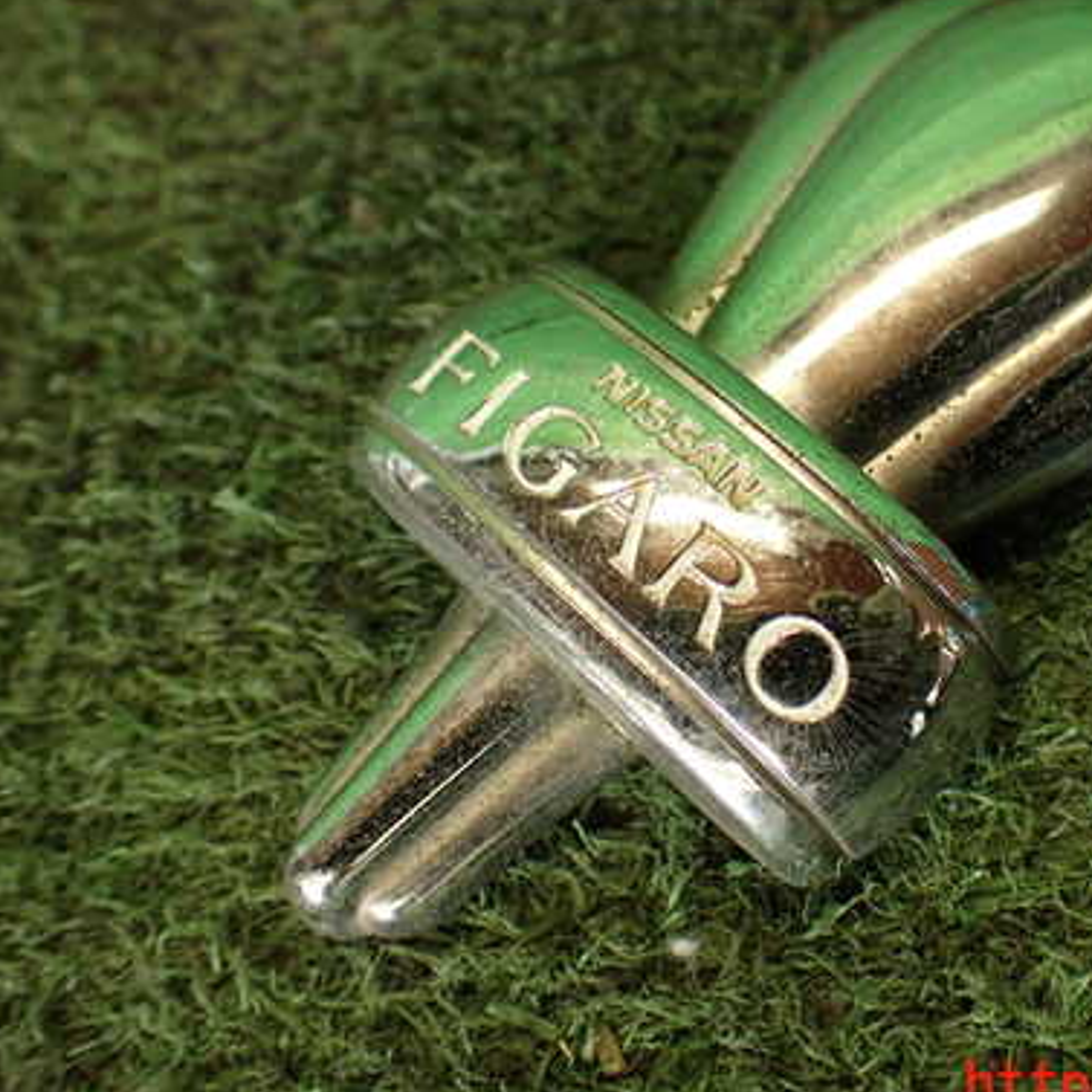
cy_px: 472
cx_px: 750
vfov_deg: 37.5
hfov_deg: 37.1
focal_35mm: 45
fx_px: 1606
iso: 160
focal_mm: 5.79
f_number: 2.4
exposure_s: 1/60
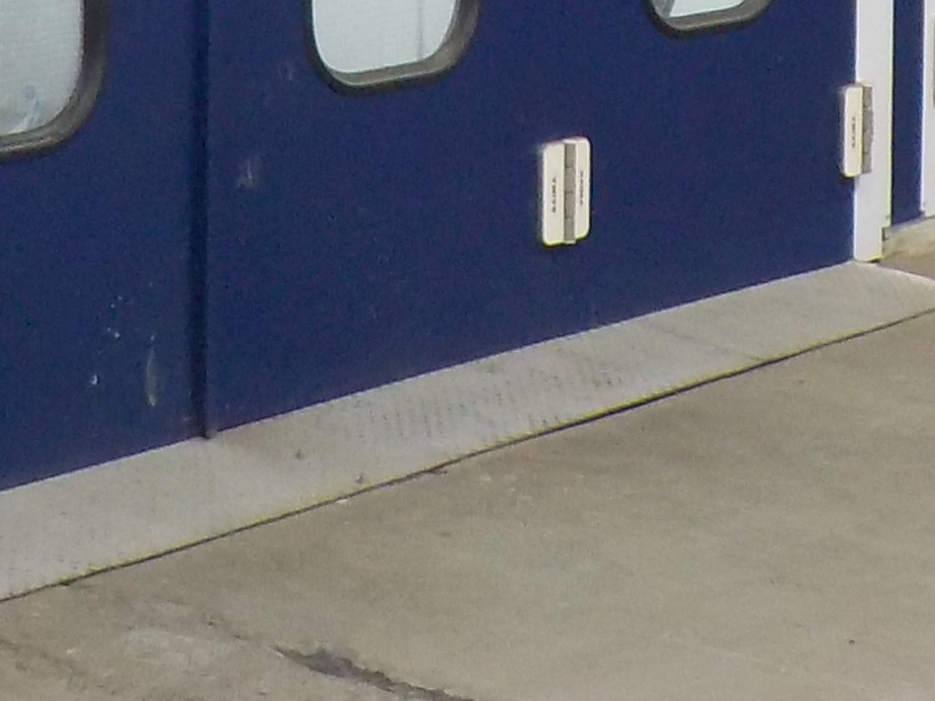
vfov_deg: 10.4
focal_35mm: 135
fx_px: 3646
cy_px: -551
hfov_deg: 14.6
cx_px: 455
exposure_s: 1/30
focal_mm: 4.1
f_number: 3.3
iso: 200
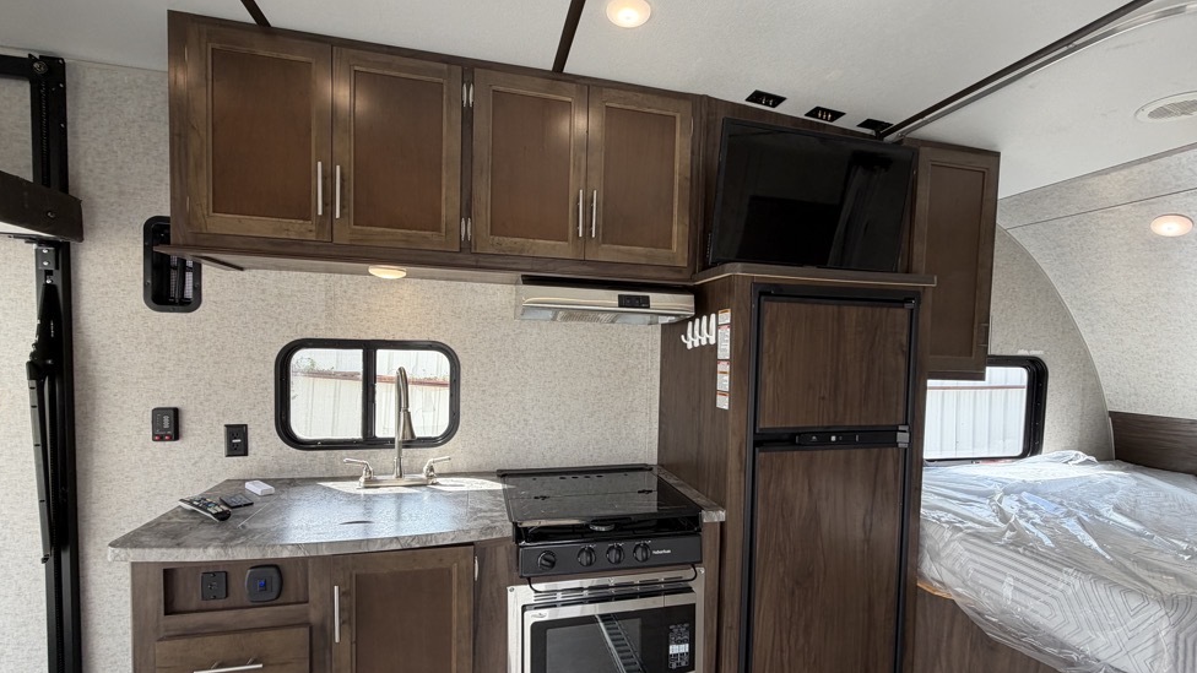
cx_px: 598
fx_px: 508
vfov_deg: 66.9
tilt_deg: -1.2
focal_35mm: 16
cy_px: 371
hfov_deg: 99.4
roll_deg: -0.4
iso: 50
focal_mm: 2.22
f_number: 2.2
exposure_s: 1/121
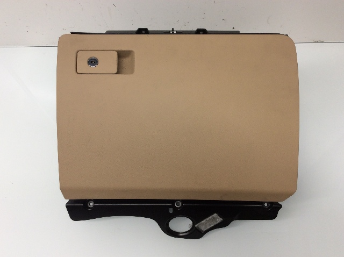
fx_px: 318
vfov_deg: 44.1
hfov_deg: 56.9
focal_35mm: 32
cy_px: 128
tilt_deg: -64.6
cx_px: 172
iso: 50
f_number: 2.4
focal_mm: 3.3
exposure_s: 1/60
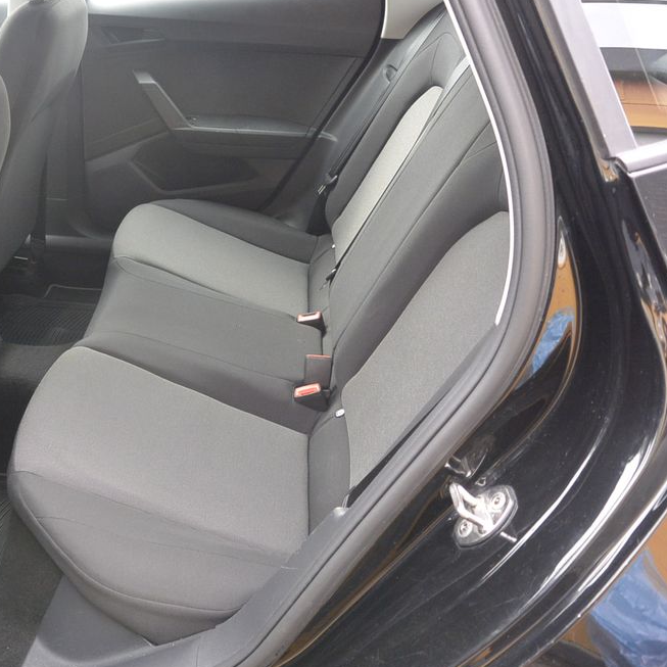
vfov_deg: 46.0
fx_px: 785
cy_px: 327
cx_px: 166
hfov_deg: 44.5
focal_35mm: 36
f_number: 3.5
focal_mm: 10
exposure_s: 1/125
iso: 250
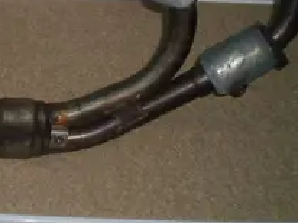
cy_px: -10
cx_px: 9
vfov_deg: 17.1
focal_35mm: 84
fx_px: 722
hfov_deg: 22.5
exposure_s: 1/30
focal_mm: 6.3
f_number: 3.1
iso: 125
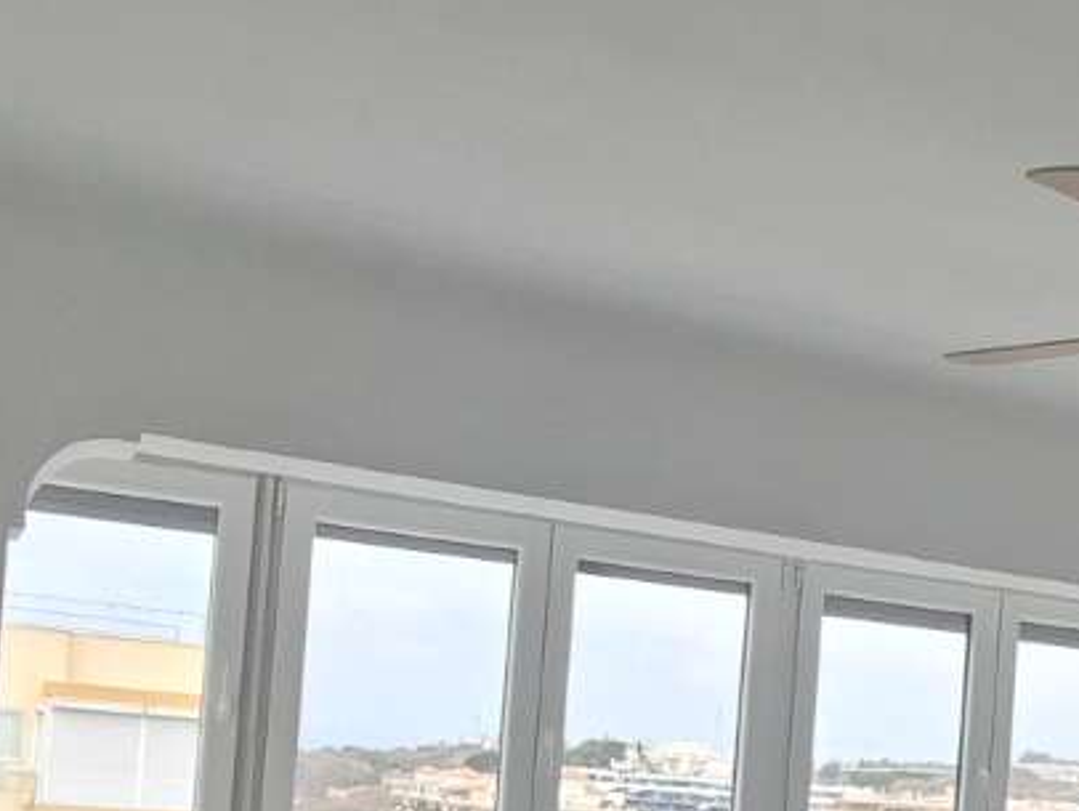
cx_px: 880
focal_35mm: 48
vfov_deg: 28.6
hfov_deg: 38.0
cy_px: 786
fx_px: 1497
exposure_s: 1/144
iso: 40
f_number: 2.2
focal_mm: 1.74
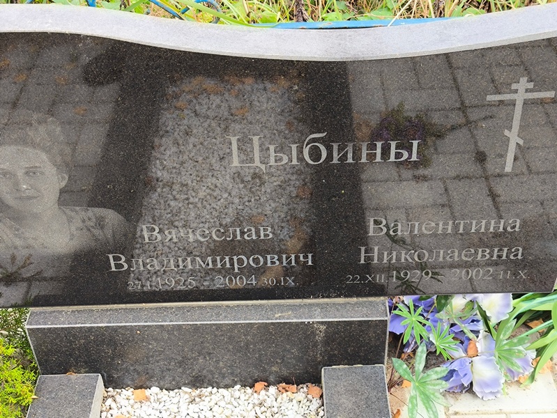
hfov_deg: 38.2
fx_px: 805
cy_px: 209
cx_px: 278
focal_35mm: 50
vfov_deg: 29.1
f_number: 1.7
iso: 50
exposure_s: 1/152
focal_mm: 4.71
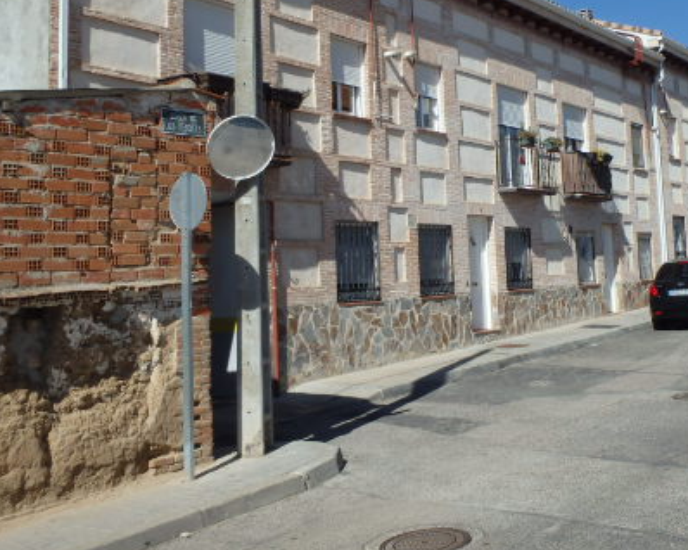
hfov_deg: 40.8
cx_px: 519
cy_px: 182
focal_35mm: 44
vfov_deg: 33.8
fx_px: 895
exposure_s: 1/200
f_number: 11
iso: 125
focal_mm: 5
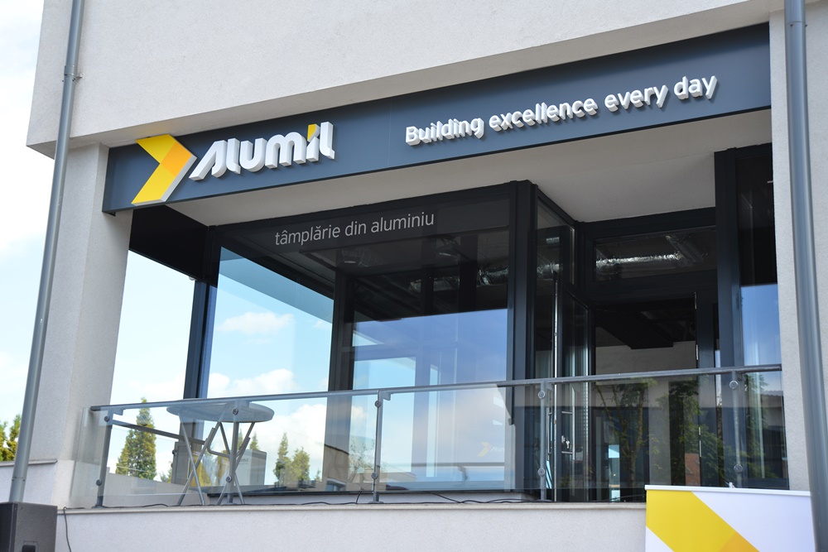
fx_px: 1150
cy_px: 276
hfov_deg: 39.6
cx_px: 414
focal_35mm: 50
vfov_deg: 27.0
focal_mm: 50
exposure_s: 1/250
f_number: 5.6
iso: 160
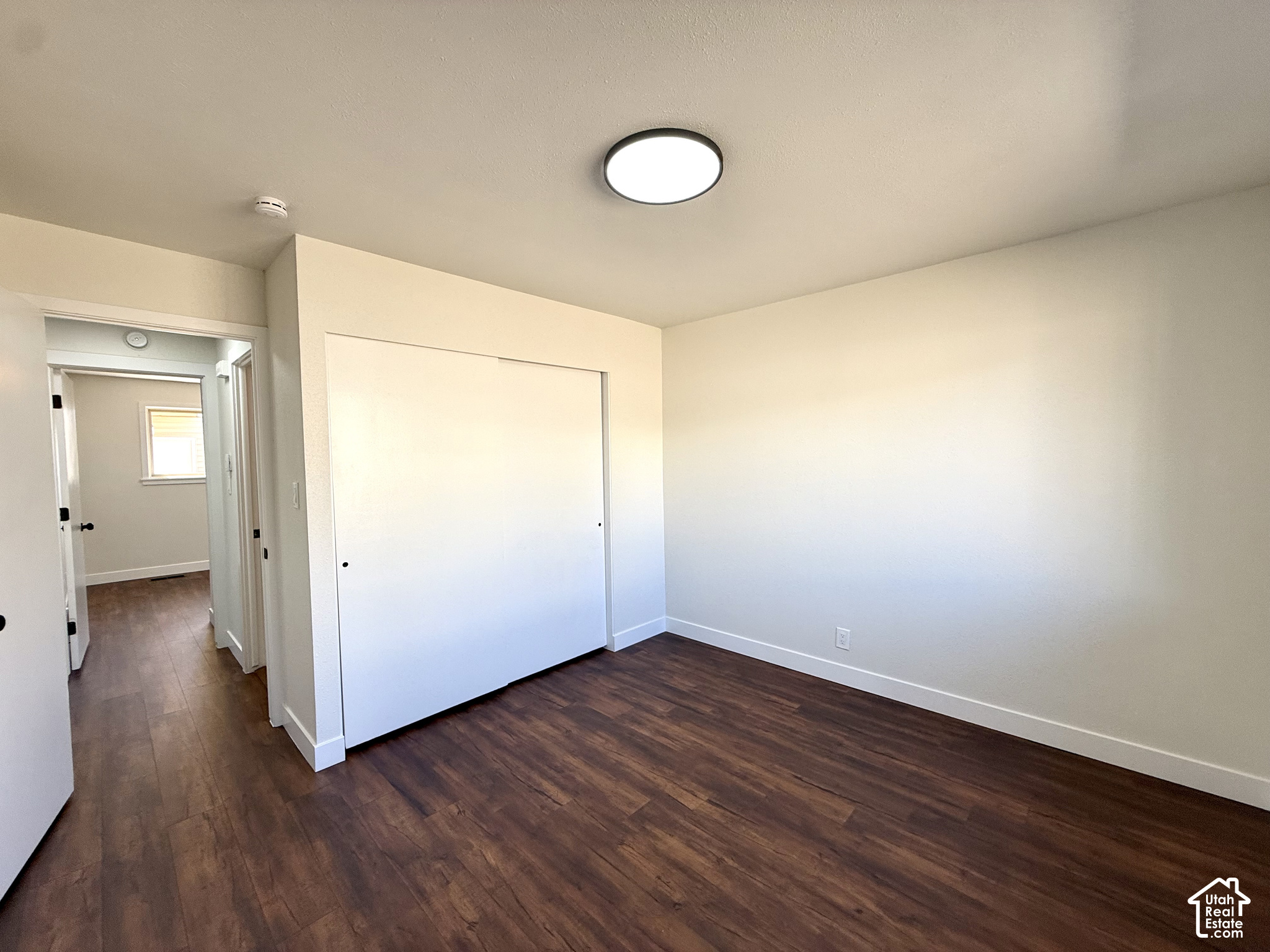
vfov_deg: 85.7
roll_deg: +1.2
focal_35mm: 14
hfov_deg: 102.1
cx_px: 635
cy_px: 476
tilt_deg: -0.9
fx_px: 514
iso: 50
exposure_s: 1/99
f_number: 2.2
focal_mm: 2.22
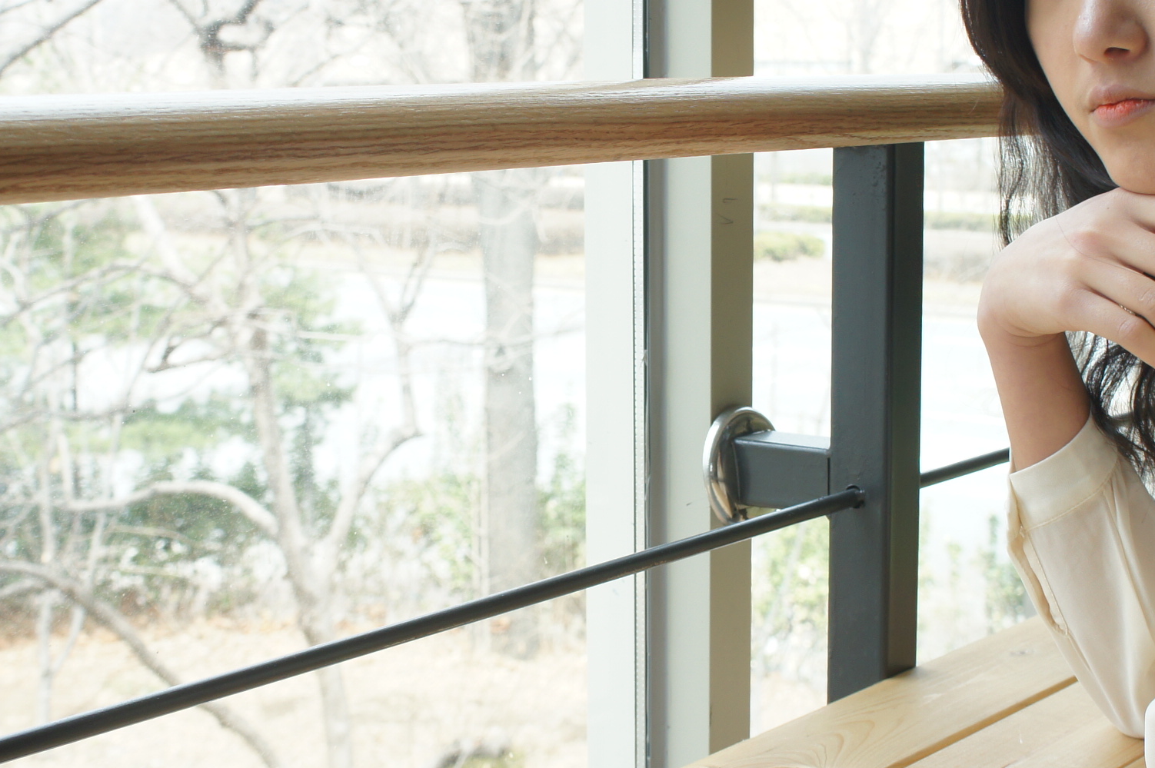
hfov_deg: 28.8
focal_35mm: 70
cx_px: 645
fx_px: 2248
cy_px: 406
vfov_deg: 19.4
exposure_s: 1/80
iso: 200
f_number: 5.6
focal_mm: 21
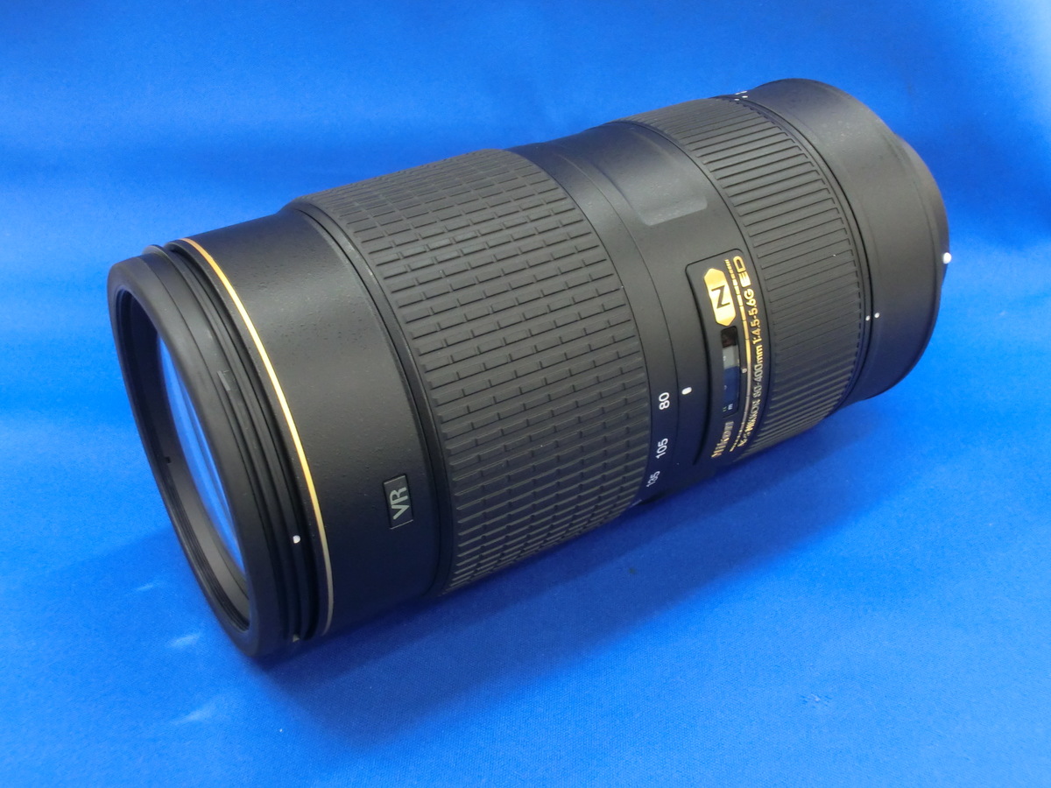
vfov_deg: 34.3
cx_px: 526
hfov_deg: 44.8
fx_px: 1275
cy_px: 394
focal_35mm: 42
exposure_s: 1/13
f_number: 10.3
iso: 800
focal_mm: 7.38
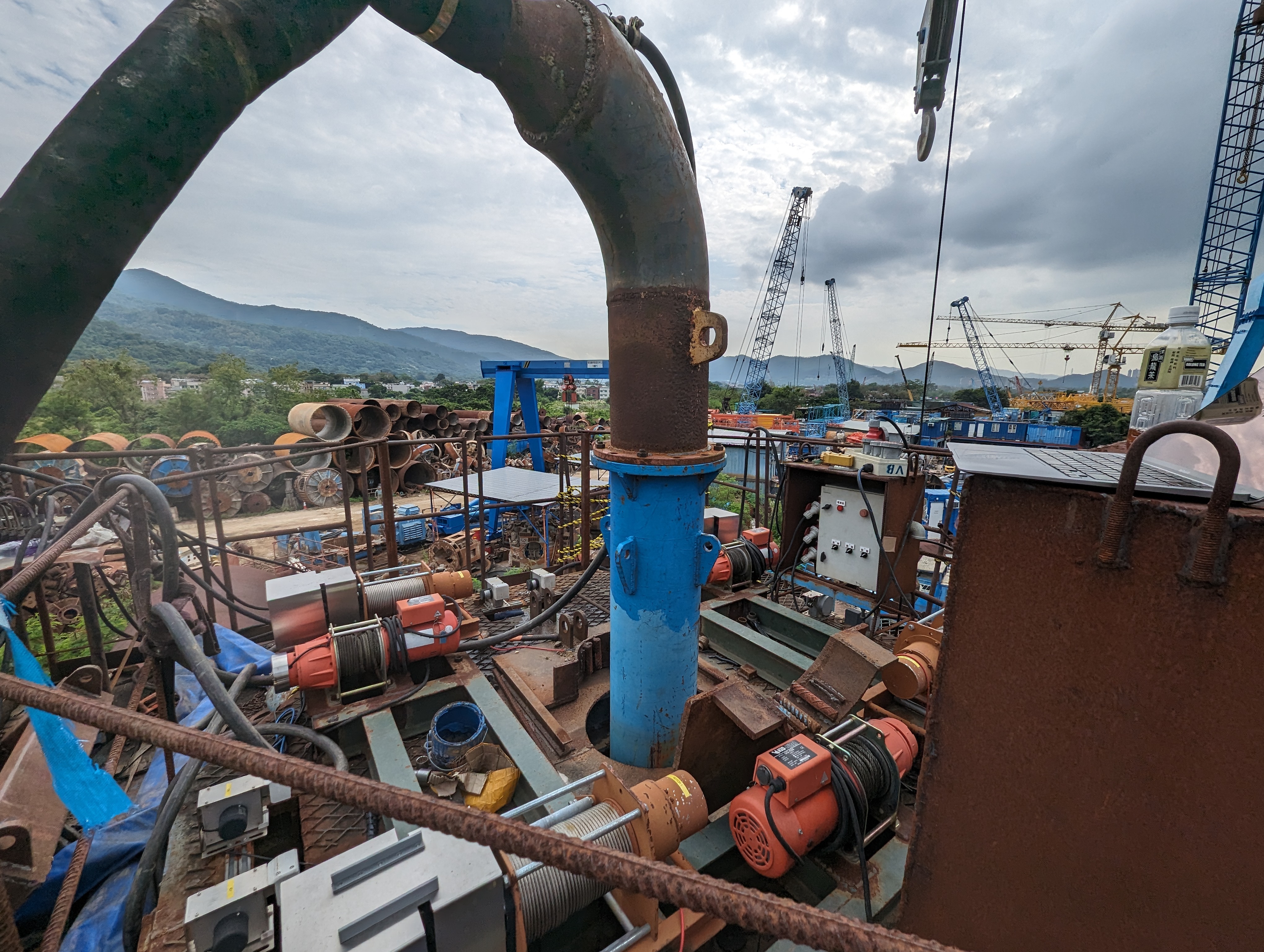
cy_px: 476
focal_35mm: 13
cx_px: 632
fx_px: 475
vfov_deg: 90.1
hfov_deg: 106.1
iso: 47
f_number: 2.2
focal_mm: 1.95
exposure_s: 1/1733
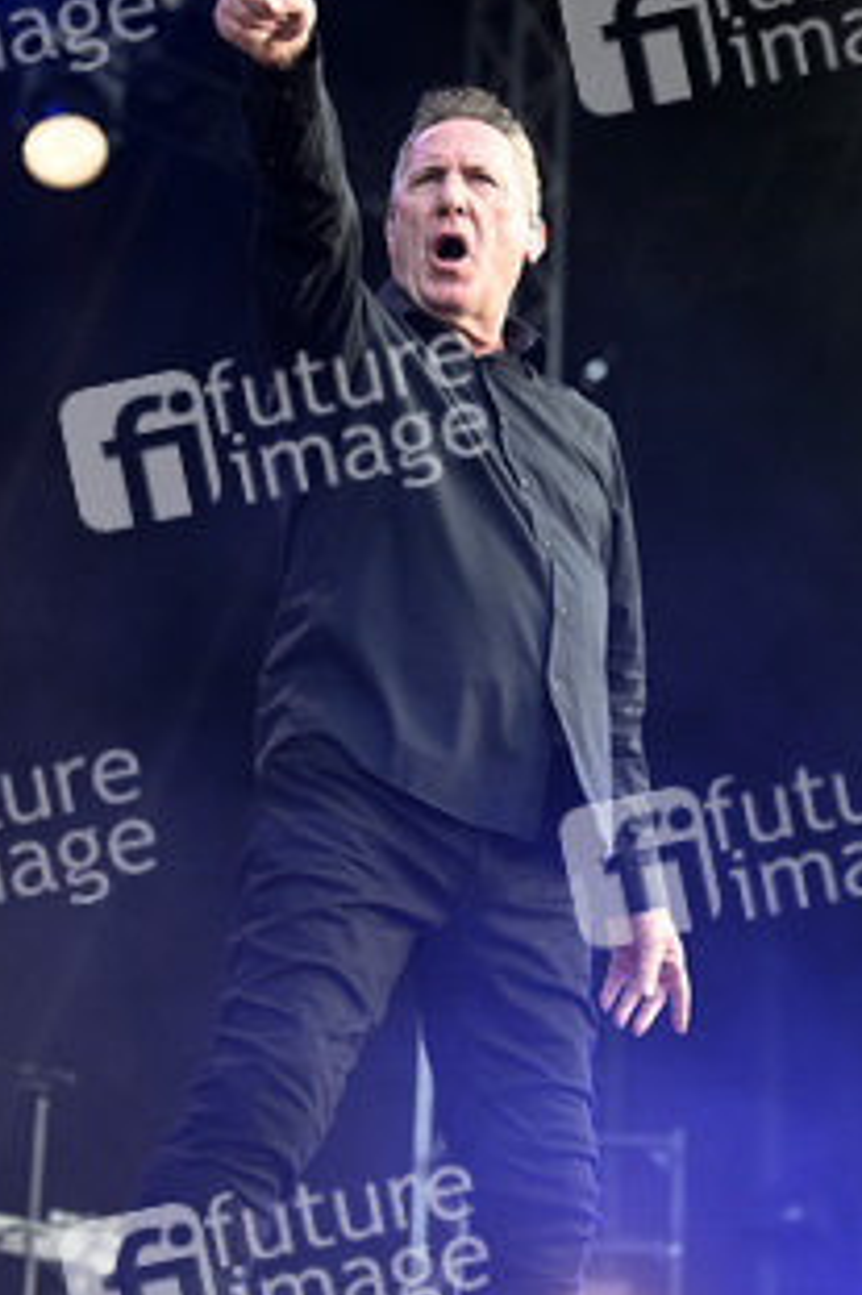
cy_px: 641
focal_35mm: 90
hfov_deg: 15.2
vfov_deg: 22.6
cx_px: 396
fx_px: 3236
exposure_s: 1/400
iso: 320
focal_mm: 70
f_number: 3.2
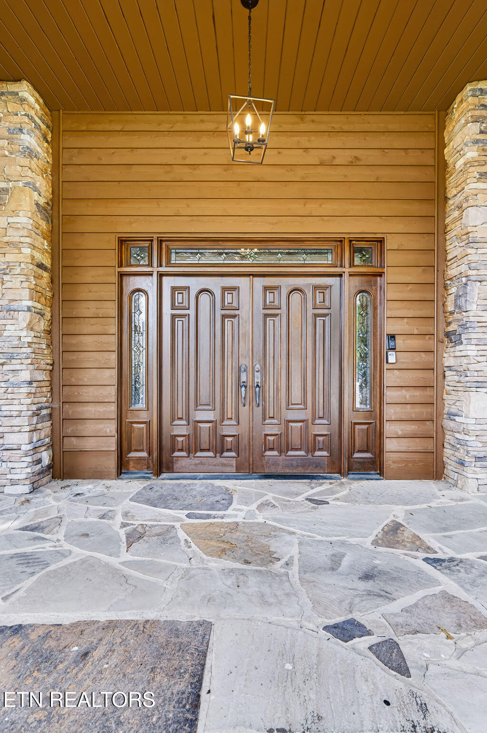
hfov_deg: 73.6
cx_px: 244
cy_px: 366
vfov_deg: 96.8
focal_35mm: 16
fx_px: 326
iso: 800
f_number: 6.3
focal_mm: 16
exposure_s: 1/1250
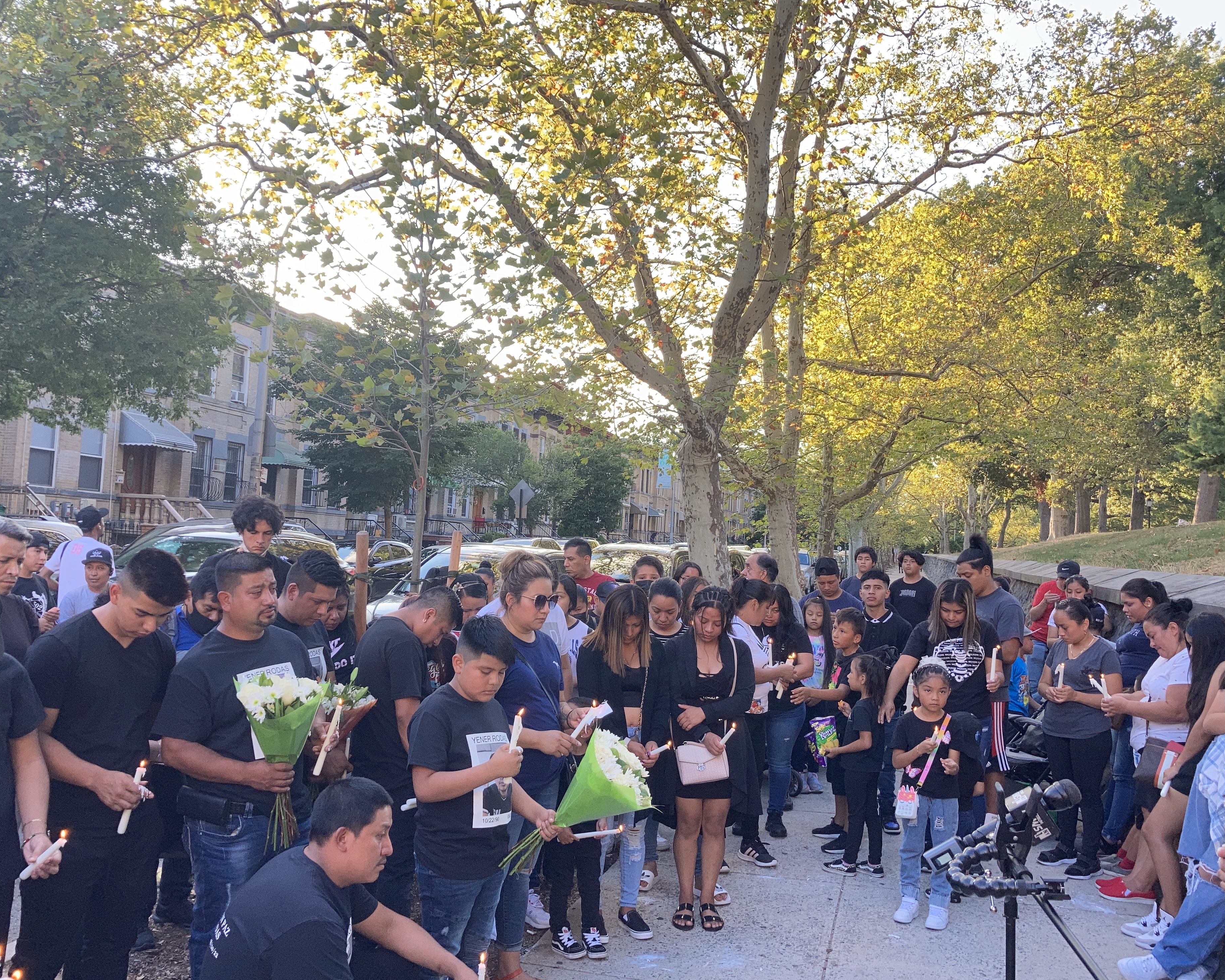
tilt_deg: +1.9
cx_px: 573
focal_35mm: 30
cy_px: 493
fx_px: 1088
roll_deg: -3.0
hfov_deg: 58.7
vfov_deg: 48.5
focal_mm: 3.99
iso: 32
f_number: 1.8
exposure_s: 1/121
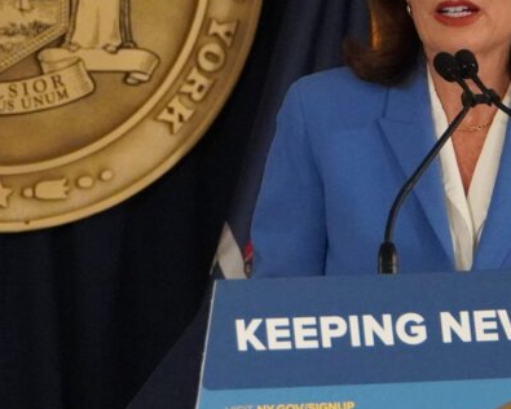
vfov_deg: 5.2
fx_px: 4522
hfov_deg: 6.5
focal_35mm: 299
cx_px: 122
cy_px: 197
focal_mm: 70
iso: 6400
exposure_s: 1/160
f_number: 4
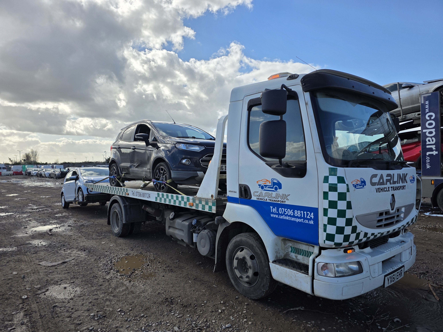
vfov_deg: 58.9
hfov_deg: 73.9
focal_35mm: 23
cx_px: 222
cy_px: 166
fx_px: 294
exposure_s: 1/6574
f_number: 1.7
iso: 80
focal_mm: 6.3
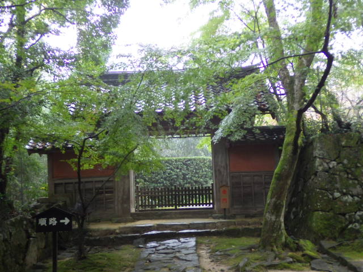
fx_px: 461
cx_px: 182
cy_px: 136
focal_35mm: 44
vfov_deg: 32.9
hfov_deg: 42.9
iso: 640
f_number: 2.9
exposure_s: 1/60
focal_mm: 7.9
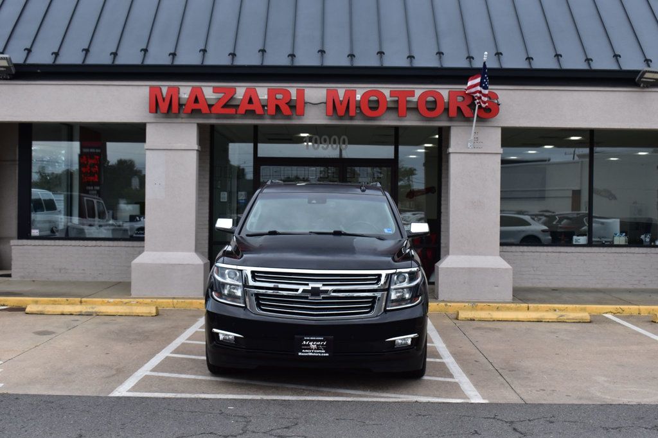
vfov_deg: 28.9
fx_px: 850
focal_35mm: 46
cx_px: 329
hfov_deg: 42.3
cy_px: 219
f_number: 10
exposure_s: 1/250
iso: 400
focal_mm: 31
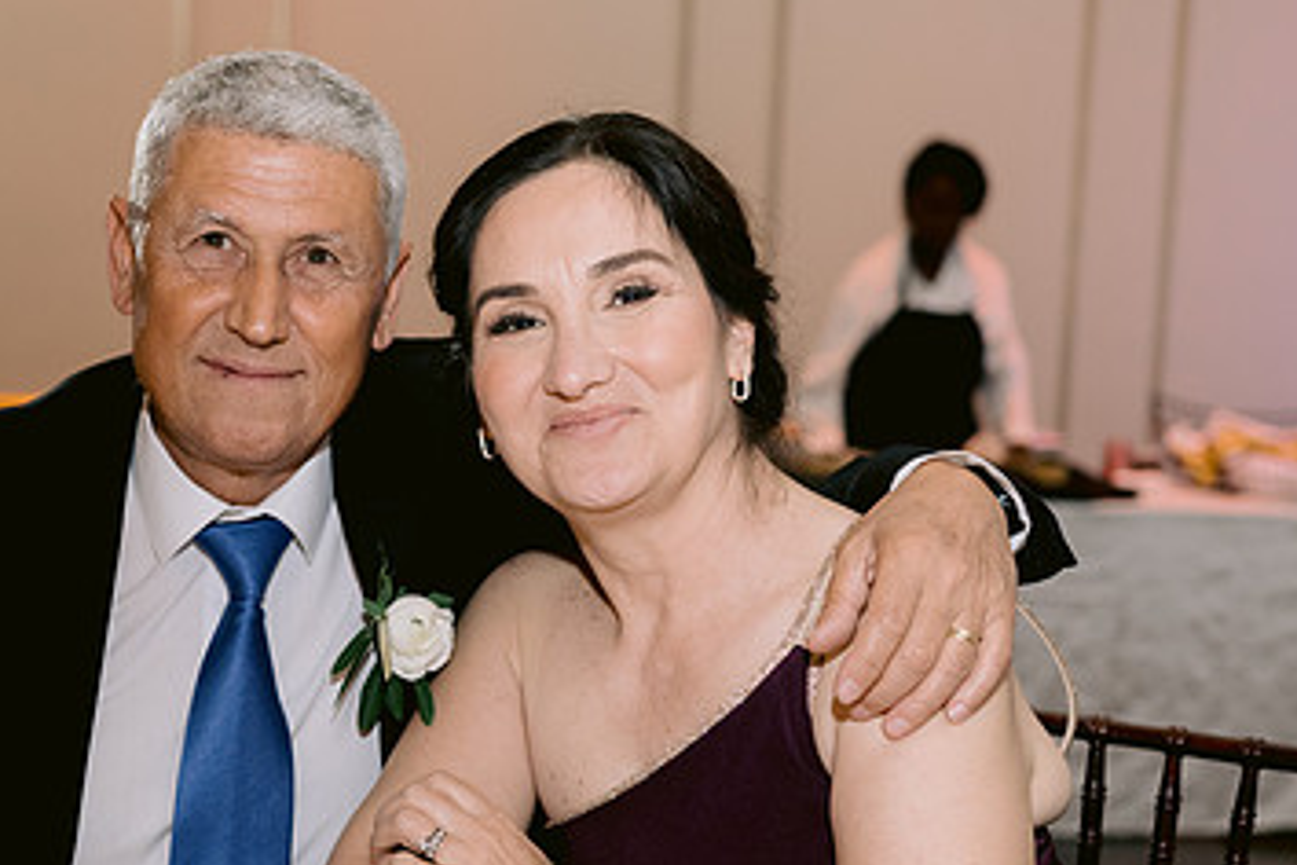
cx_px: 442
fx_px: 2270
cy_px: 578
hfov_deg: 31.7
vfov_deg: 21.5
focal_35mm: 63
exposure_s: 1/125
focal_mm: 35
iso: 1250
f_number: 2.5
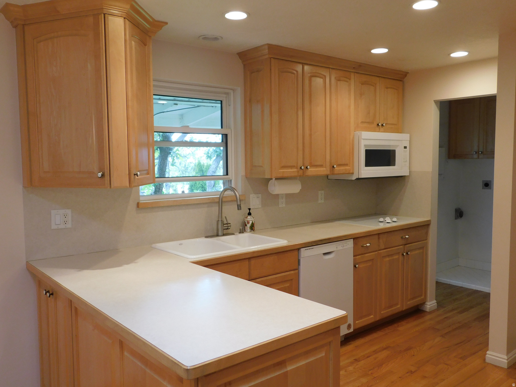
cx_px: 258
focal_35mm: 30
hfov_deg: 60.0
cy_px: 194
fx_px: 447
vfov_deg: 46.8
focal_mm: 5.3
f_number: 3.2
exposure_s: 1/30
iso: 160
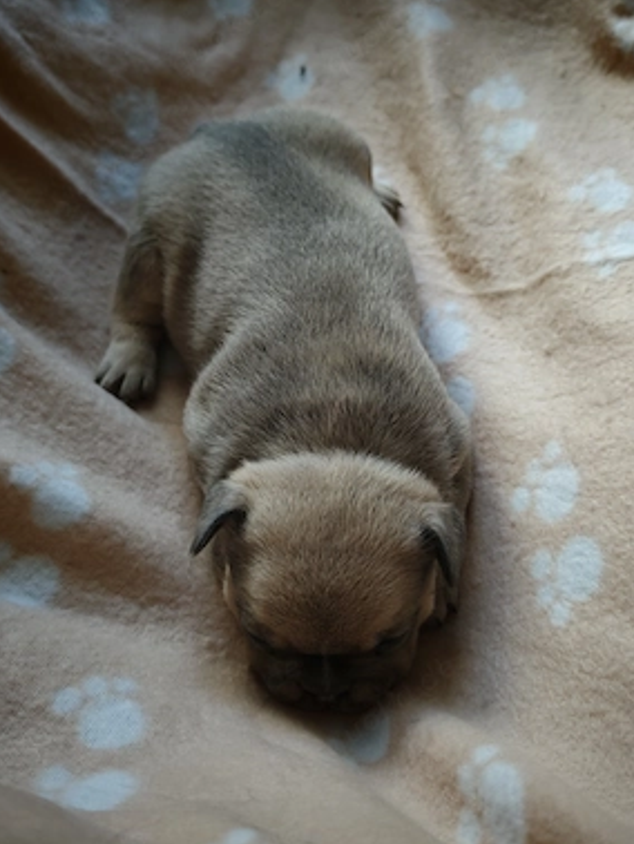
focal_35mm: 37
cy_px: 400
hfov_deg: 38.7
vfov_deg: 50.1
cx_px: 317
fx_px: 903
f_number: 1.67
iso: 50
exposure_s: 1/100
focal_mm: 8.71
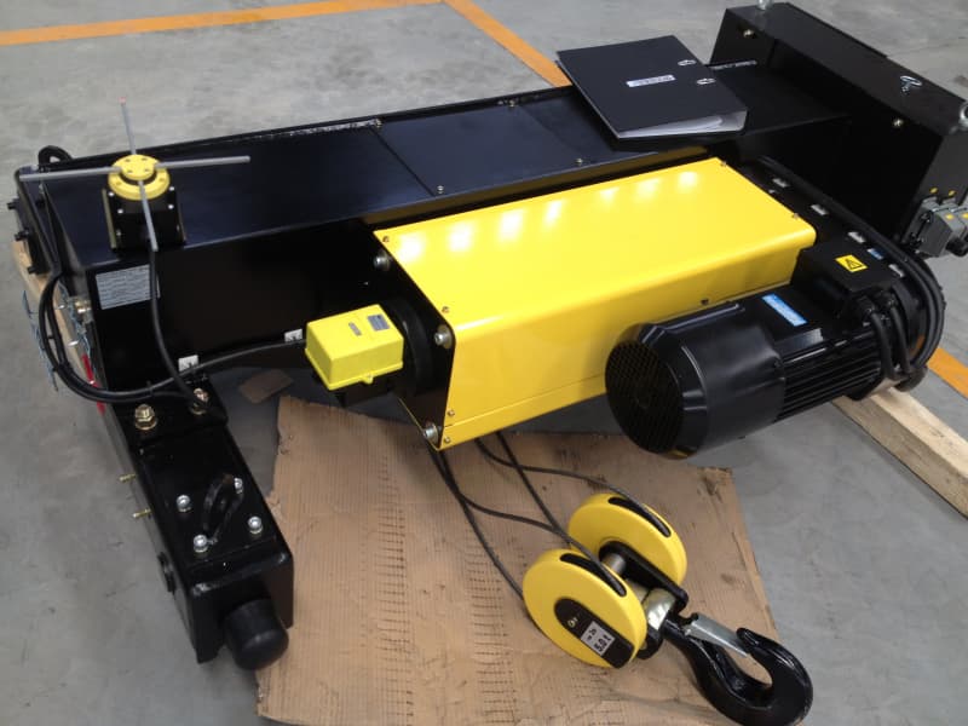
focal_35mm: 35
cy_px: 363
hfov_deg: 52.6
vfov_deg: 40.7
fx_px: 979
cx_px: 484
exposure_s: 1/120
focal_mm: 4.28
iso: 80
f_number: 2.4
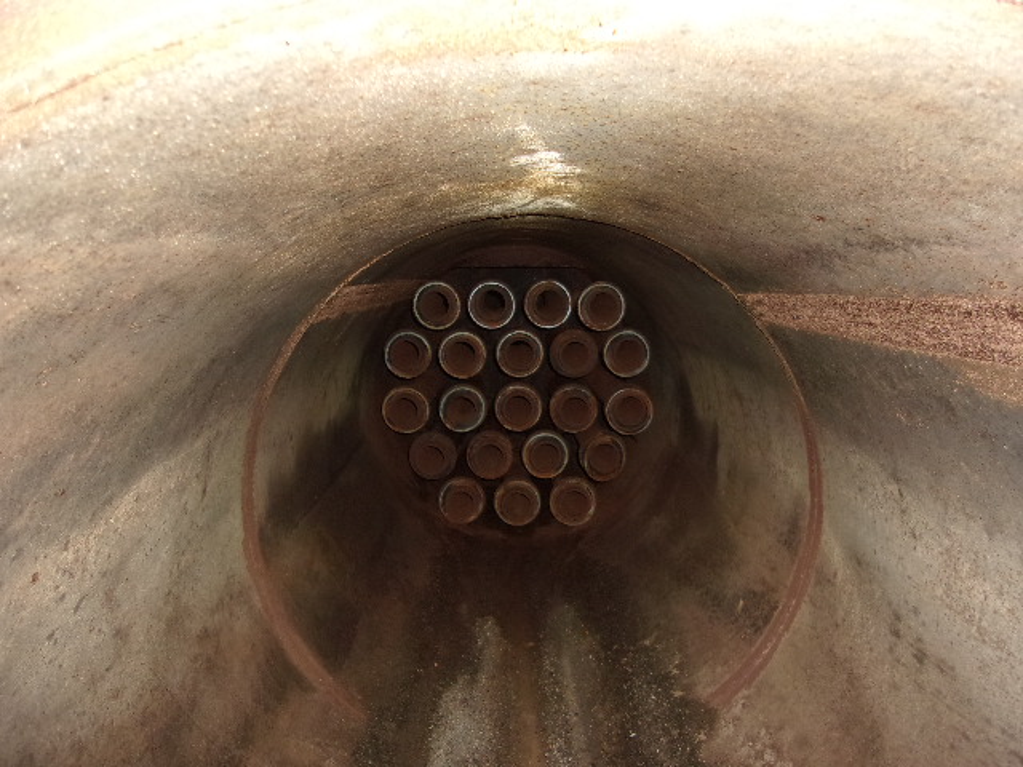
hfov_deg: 65.3
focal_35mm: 27
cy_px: 384
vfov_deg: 51.4
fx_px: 798
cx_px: 512
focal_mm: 4.9
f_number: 3
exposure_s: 1/34
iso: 200
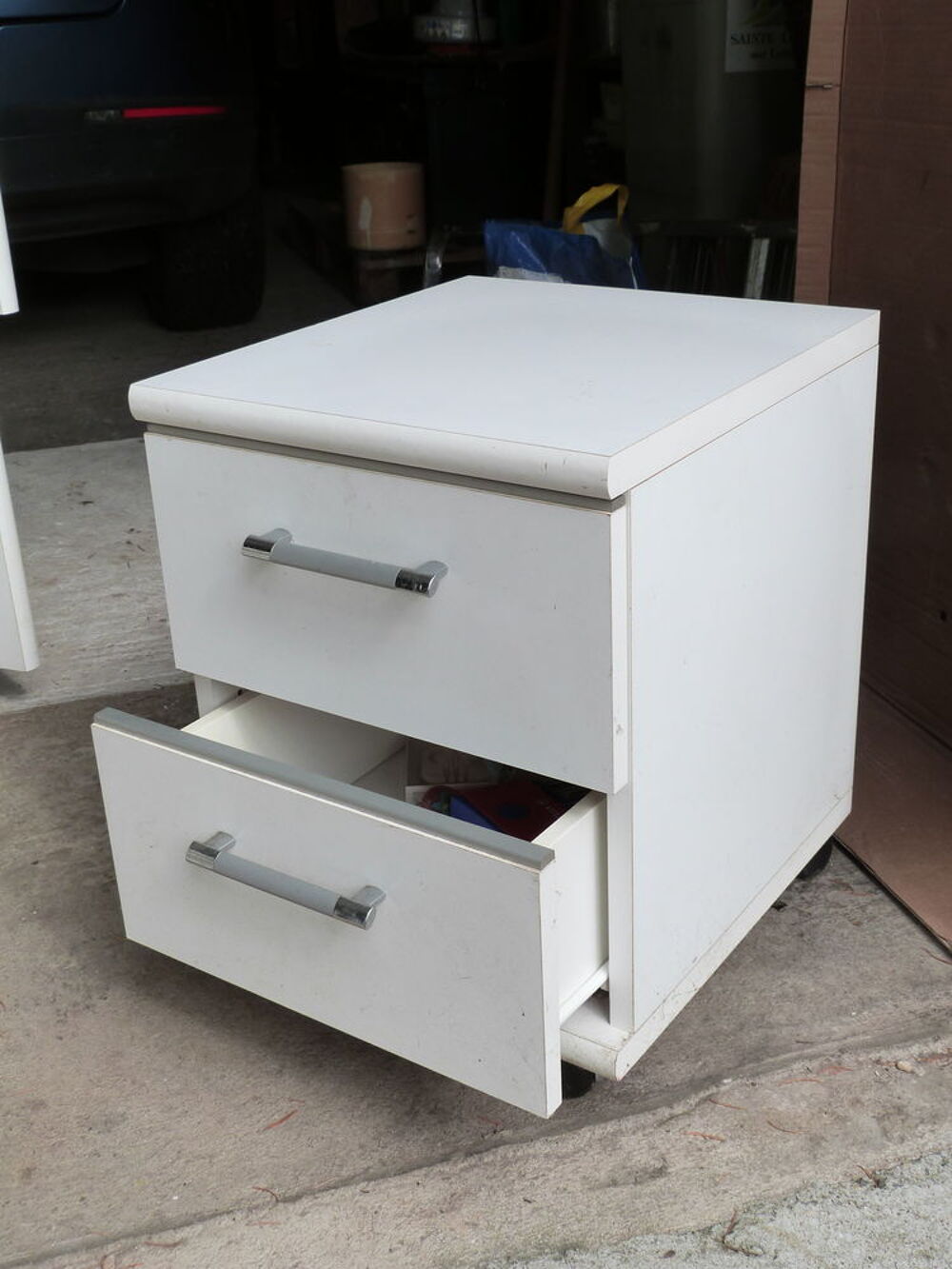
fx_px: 1467
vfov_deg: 46.8
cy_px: 634
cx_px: 476
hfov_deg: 36.0
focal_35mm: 40
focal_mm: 7.1
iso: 160
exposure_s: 1/250
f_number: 4.5
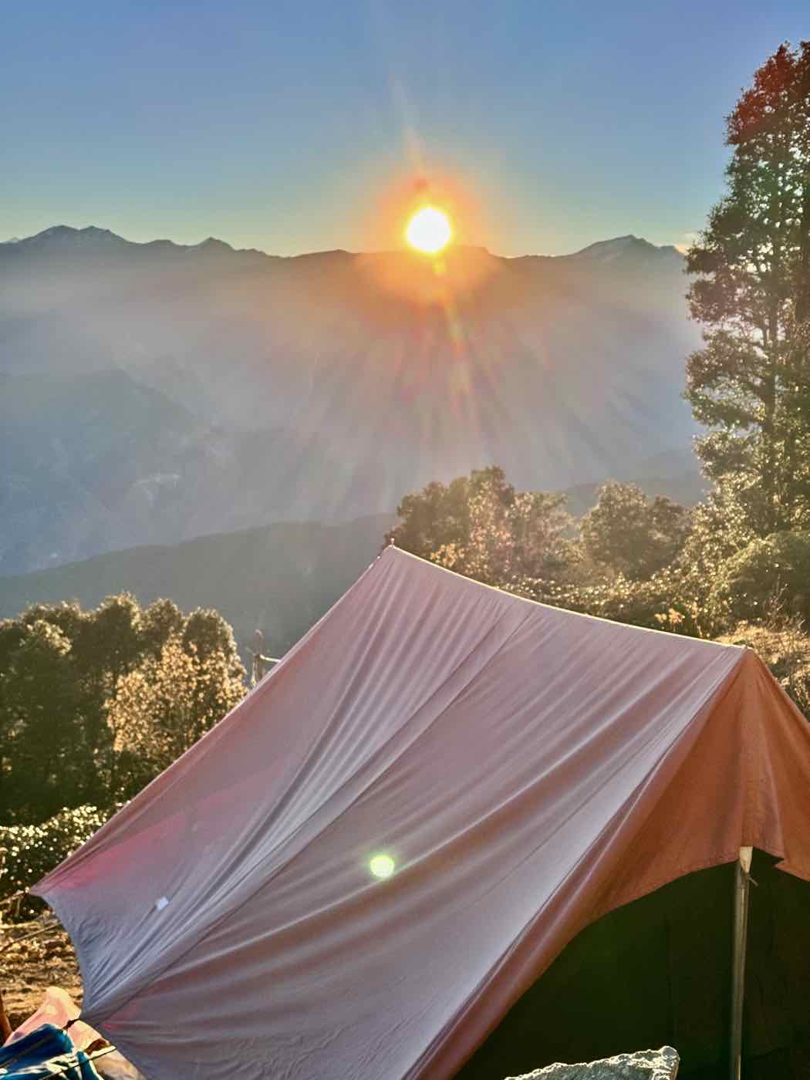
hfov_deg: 30.3
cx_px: 405
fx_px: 1498
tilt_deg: -8.4
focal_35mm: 48
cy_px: 540
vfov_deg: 39.7
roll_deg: -1.8
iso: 64
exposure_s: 1/3096
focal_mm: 6.76
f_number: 1.78
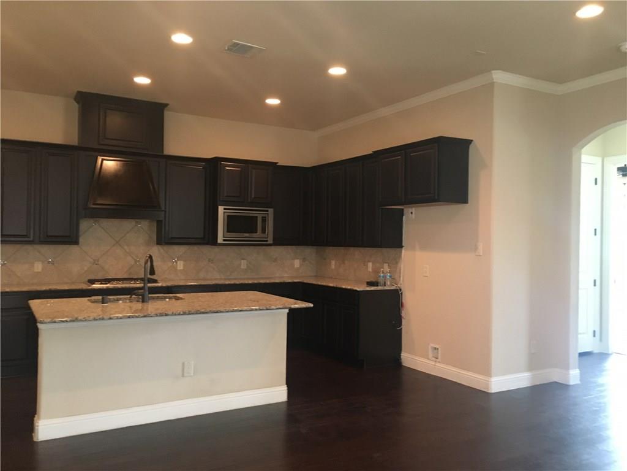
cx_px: 314
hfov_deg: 61.7
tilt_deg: +1.0
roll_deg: -0.8
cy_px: 236
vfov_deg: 48.2
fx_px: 525
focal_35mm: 29
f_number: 2.2
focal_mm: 4.15
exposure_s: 1/20
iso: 200
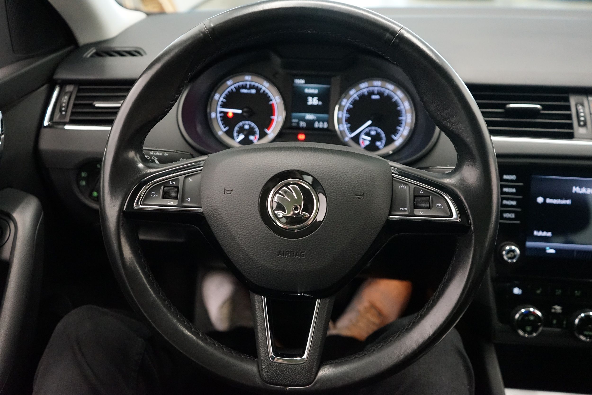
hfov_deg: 65.5
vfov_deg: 46.4
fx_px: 460
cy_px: 198
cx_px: 296
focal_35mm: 28
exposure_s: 1/160
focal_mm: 28
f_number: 3.5
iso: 6400
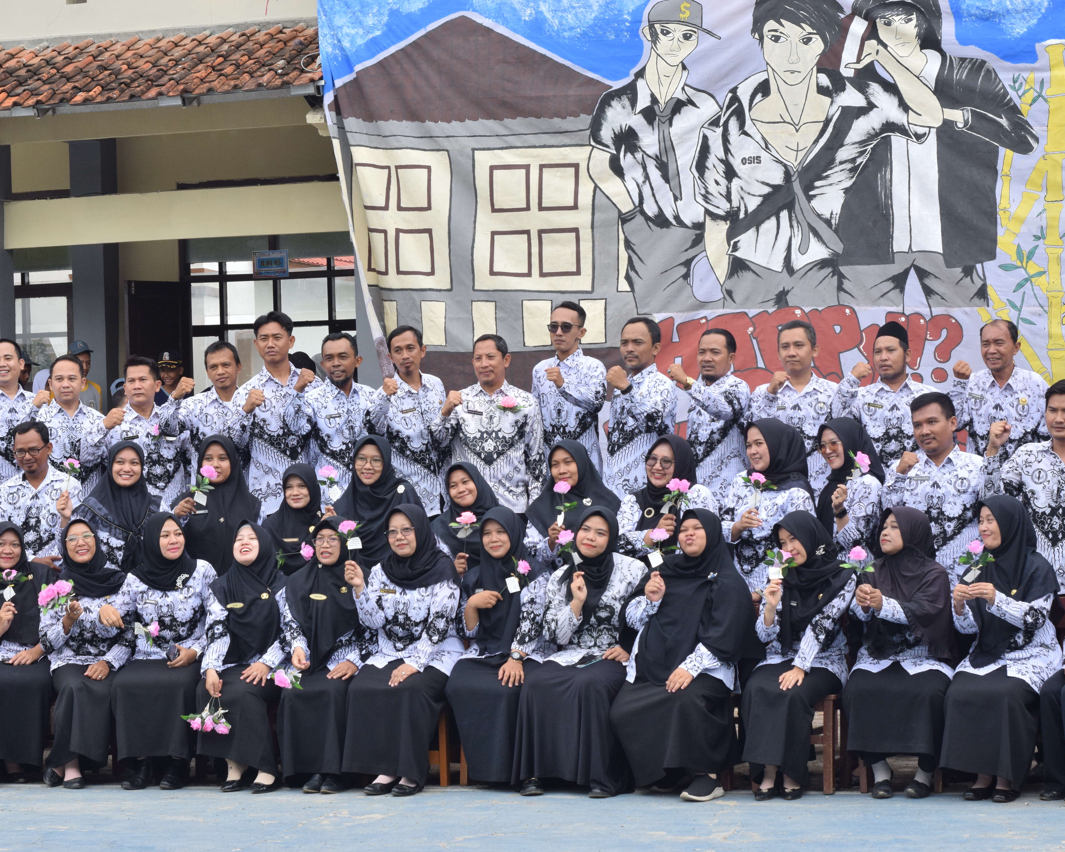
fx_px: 2679
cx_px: 448
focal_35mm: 85
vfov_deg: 18.1
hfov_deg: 22.5
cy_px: 425
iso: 500
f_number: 11
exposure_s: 1/320
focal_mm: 50
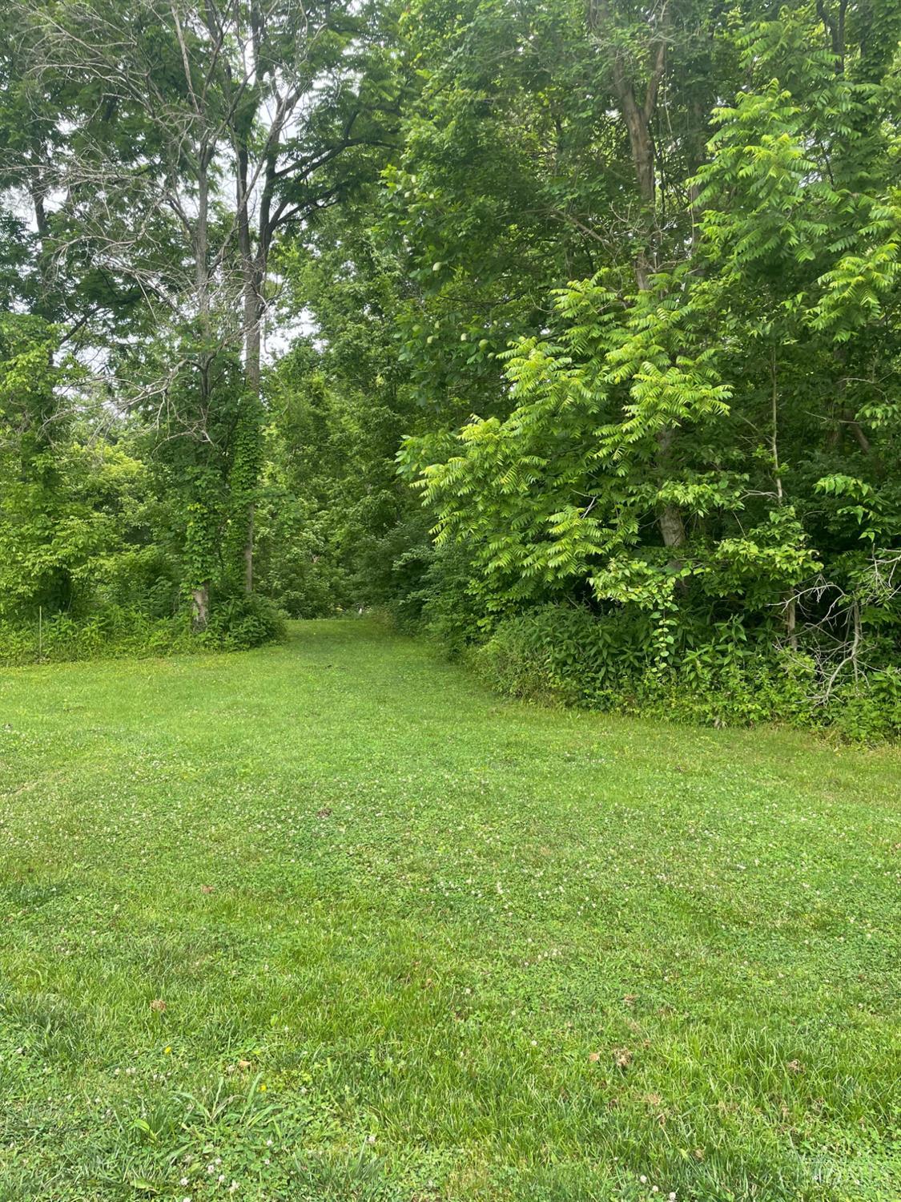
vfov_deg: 67.3
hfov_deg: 53.1
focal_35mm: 26
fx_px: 902
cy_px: 601
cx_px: 450
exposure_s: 1/640
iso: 32
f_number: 1.6
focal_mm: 4.2
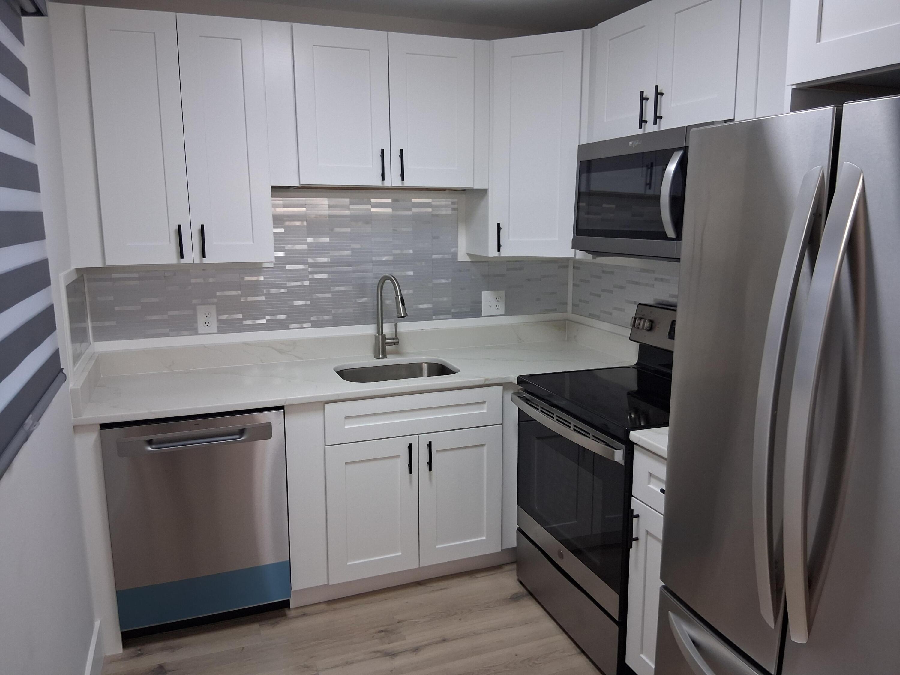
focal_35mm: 26
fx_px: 676
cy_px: 338
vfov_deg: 53.1
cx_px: 450
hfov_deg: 67.3
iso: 250
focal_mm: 3.98
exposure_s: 1/60
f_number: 1.8
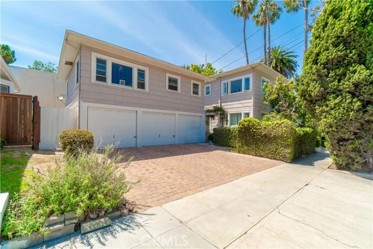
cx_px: 186
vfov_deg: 77.3
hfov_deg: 100.4
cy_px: 124
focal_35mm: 15
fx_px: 155
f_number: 8
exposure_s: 1/500
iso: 250
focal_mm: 10
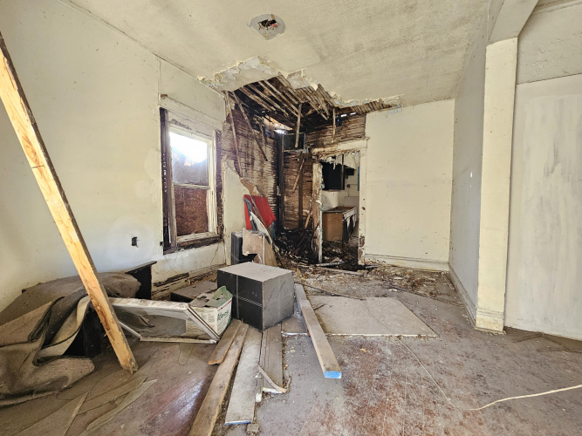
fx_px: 219
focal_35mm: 13
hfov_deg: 106.2
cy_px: 218
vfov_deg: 89.9
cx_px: 291
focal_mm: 2.2
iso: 400
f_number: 2.2
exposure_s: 1/30
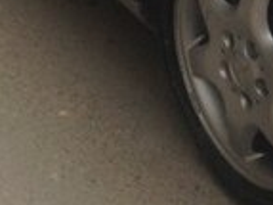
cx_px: 107
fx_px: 1198
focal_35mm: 152
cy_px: -129
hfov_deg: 13.0
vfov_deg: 9.4
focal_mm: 4.12
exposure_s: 1/775
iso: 50
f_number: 2.4
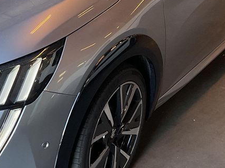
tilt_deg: -24.8
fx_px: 526
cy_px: 44
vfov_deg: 18.1
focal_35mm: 81
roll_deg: +1.0
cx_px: 48
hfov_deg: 23.8
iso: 64
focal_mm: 3
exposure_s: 1/100
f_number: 1.8
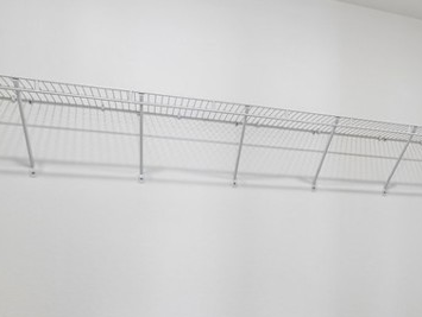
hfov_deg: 47.9
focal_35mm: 36
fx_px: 439
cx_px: 349
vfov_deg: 38.5
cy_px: 243
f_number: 8
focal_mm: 13
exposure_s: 1/20
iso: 400
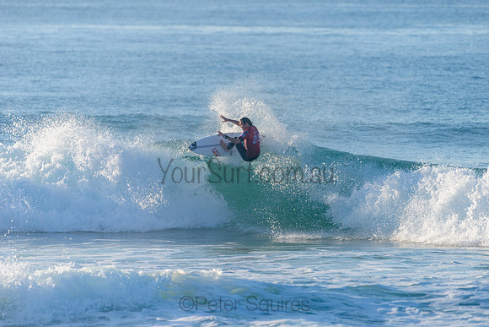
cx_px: 244
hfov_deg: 4.1
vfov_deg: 2.8
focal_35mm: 500
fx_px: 6794
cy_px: 164
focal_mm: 500
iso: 280
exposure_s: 1/2000
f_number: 5.6
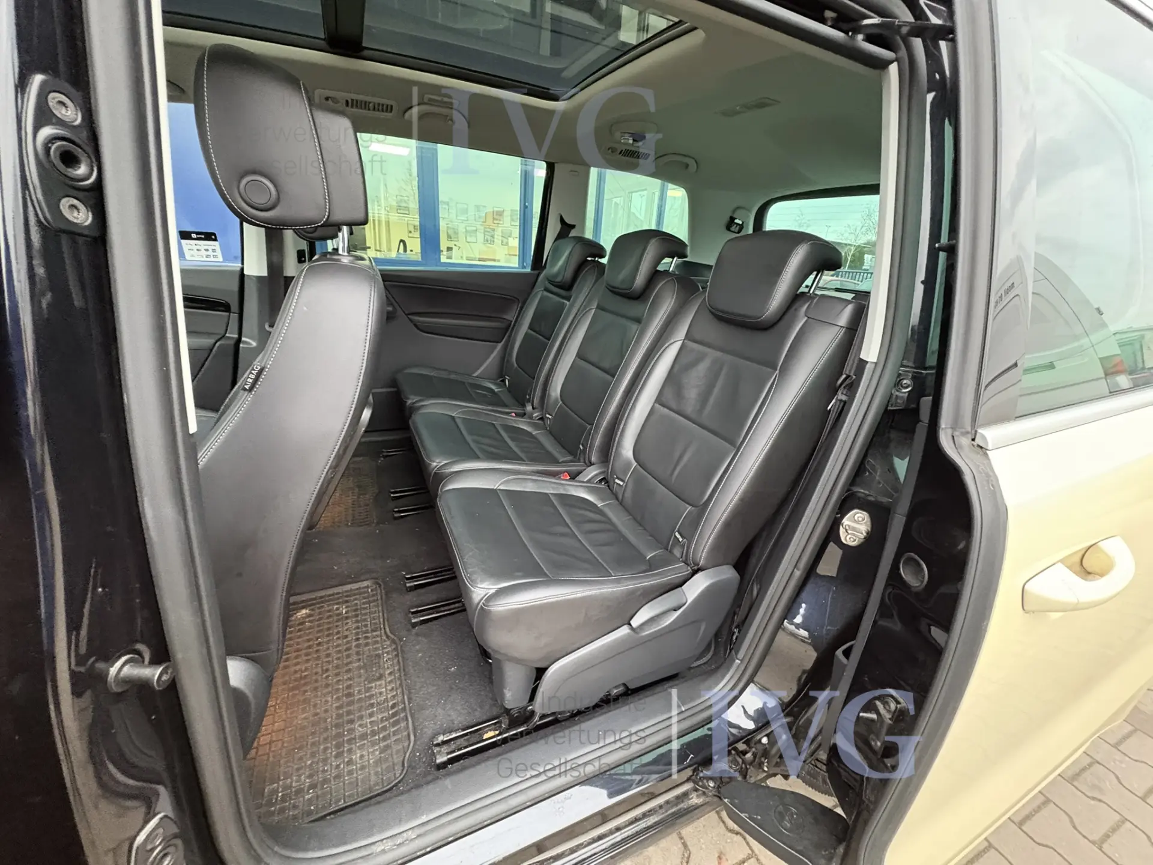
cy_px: 432
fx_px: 466
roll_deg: -3.9
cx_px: 576
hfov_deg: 102.1
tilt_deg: -20.7
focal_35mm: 14
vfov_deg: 85.7
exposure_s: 1/37
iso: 1000
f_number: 2.2
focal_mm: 2.22
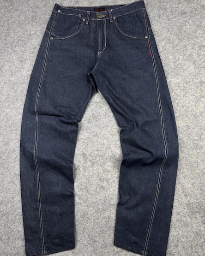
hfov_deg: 53.1
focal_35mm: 27
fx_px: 205
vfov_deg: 64.1
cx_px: 96
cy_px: 127
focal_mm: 6.76
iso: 64
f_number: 1.78
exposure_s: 1/100
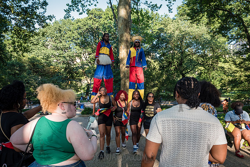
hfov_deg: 63.8
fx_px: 201
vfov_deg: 45.0
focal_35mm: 29
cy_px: 95
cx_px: 122
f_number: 4.5
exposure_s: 1/250
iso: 400
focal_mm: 24
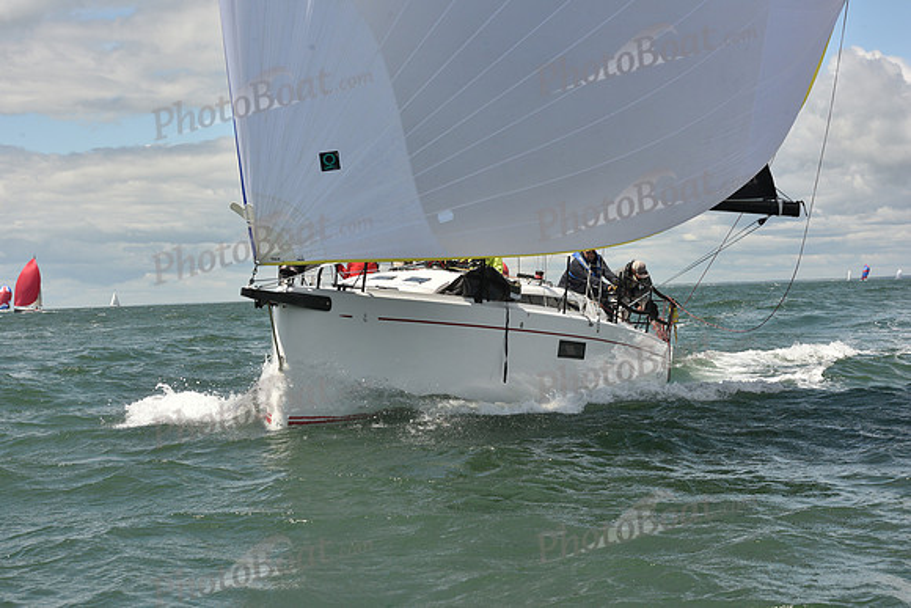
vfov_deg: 19.5
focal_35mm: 70
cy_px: 304
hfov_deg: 28.8
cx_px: 456
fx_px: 1772
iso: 320
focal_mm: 70
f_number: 13
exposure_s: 1/800
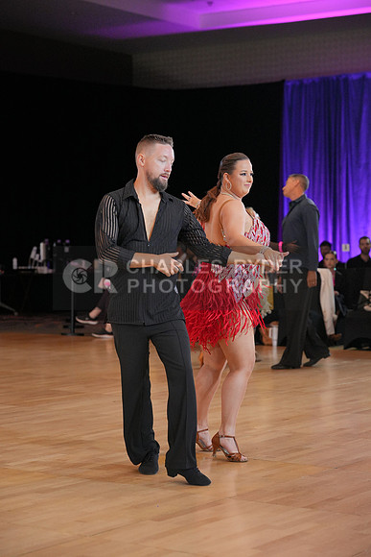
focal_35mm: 79
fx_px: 1220
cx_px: 186
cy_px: 278
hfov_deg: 17.3
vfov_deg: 25.7
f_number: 3.5
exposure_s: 1/500
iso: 2500
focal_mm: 79
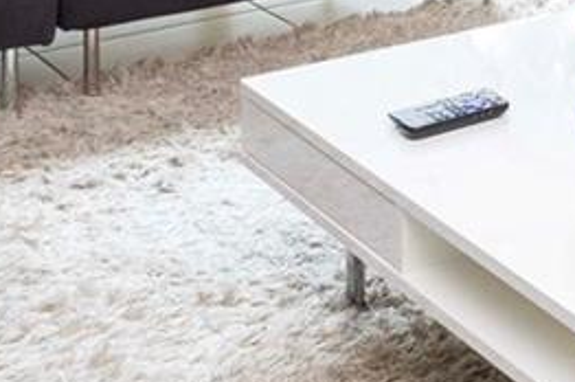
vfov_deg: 11.4
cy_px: -470
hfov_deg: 17.7
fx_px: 1659
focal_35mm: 104
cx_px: 849
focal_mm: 17
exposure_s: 1/8
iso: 1000
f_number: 22
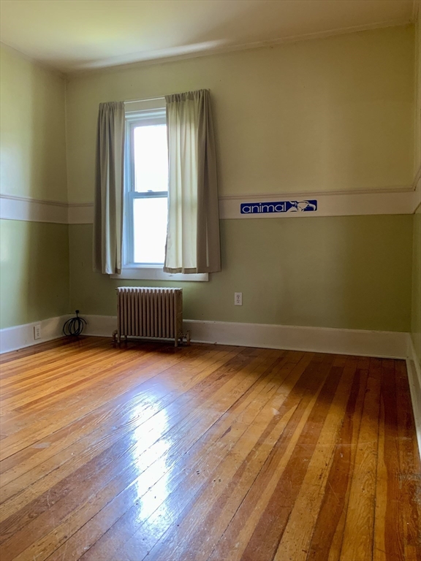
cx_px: 210
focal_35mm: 29
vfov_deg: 61.7
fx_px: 470
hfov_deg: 48.2
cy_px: 280
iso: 125
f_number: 1.8
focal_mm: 3
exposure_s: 1/60
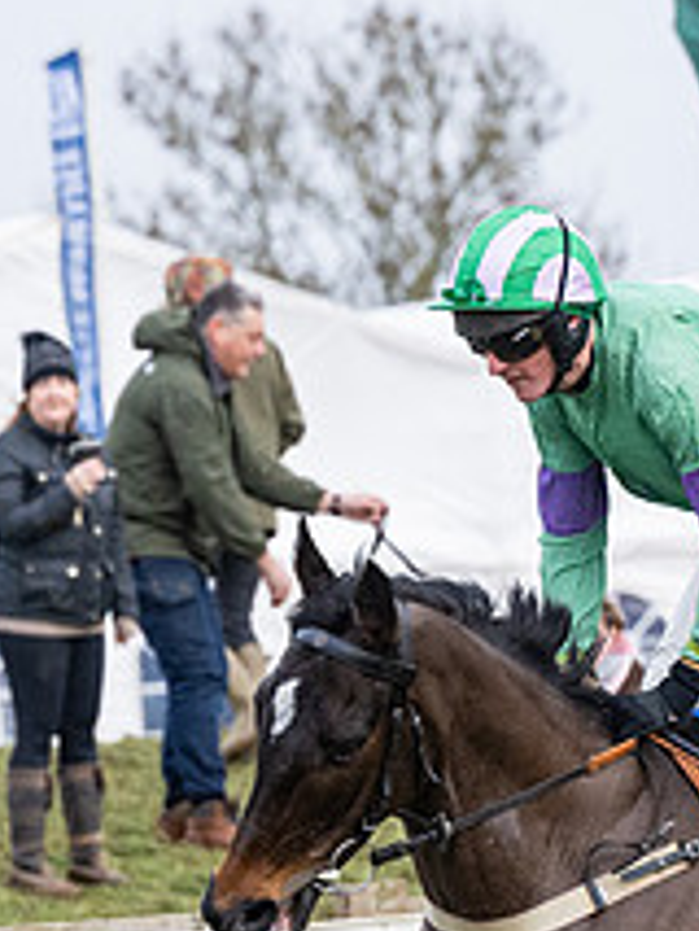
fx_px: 15977
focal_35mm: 594
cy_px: 787
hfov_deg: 2.5
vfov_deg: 3.3
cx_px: 719
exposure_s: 1/1600
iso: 800
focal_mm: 130
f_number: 4
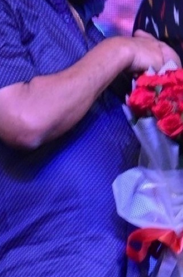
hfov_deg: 2.3
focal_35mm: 585
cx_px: 205
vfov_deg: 3.5
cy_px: 167
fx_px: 4482
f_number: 5.6
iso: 2500
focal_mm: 105
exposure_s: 1/125
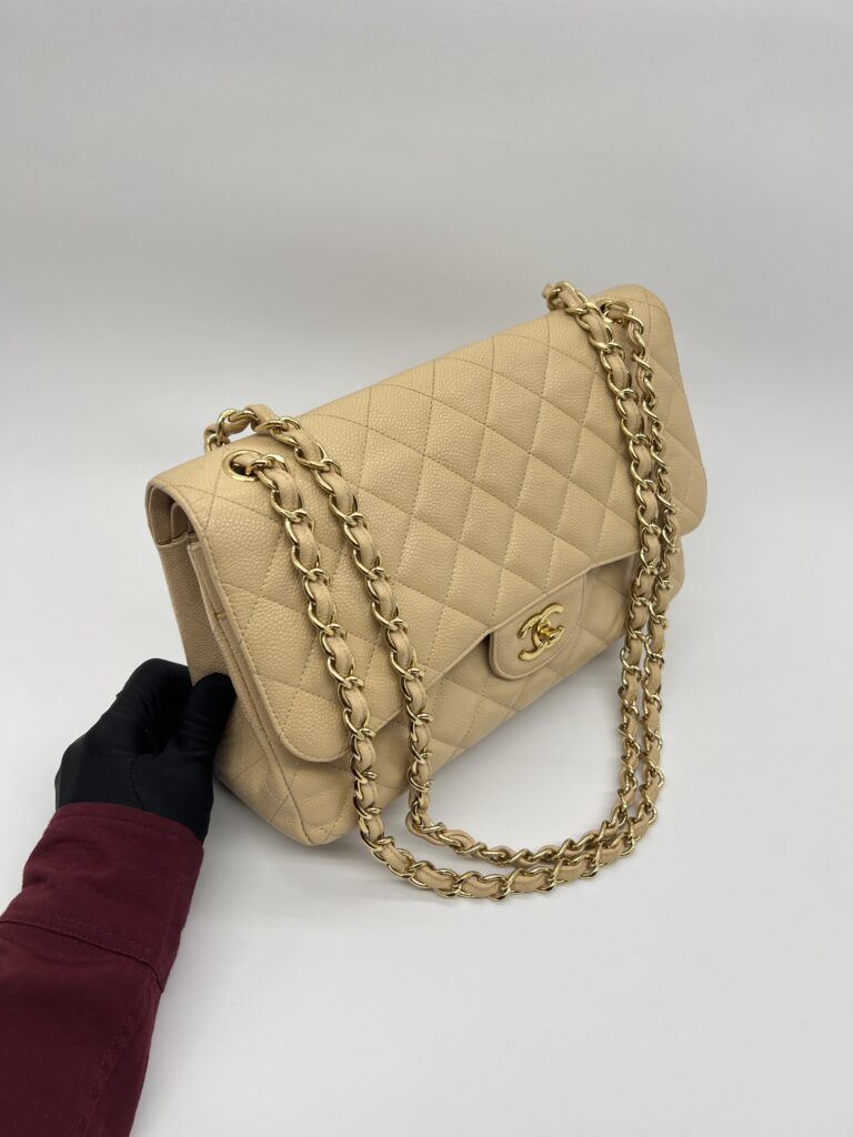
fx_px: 854
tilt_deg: -41.8
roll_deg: -3.7
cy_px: 568
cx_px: 426
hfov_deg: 53.1
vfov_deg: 67.3
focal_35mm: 26
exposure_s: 1/135
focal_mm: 5.7
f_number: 1.5
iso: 32
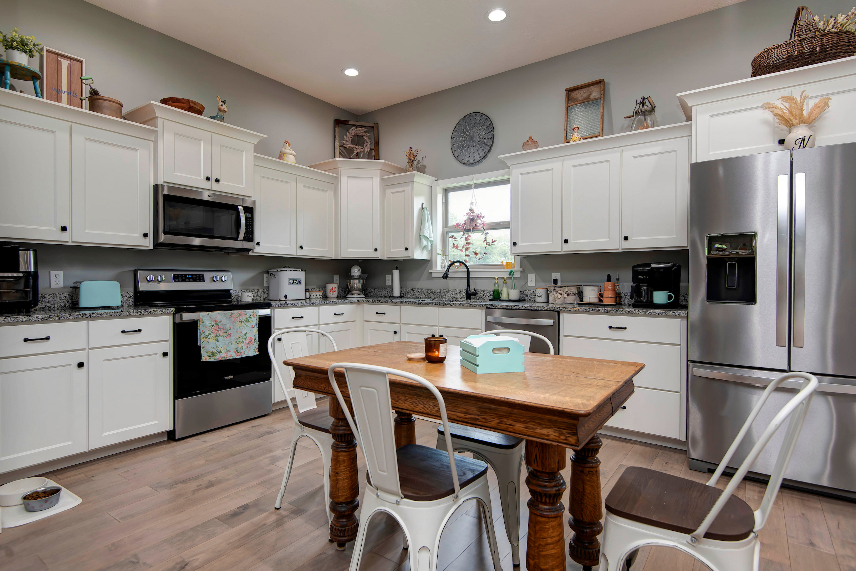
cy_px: 286
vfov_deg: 64.6
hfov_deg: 86.9
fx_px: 452
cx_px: 428
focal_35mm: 19
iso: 200
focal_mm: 19
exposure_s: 1/8
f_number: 6.7
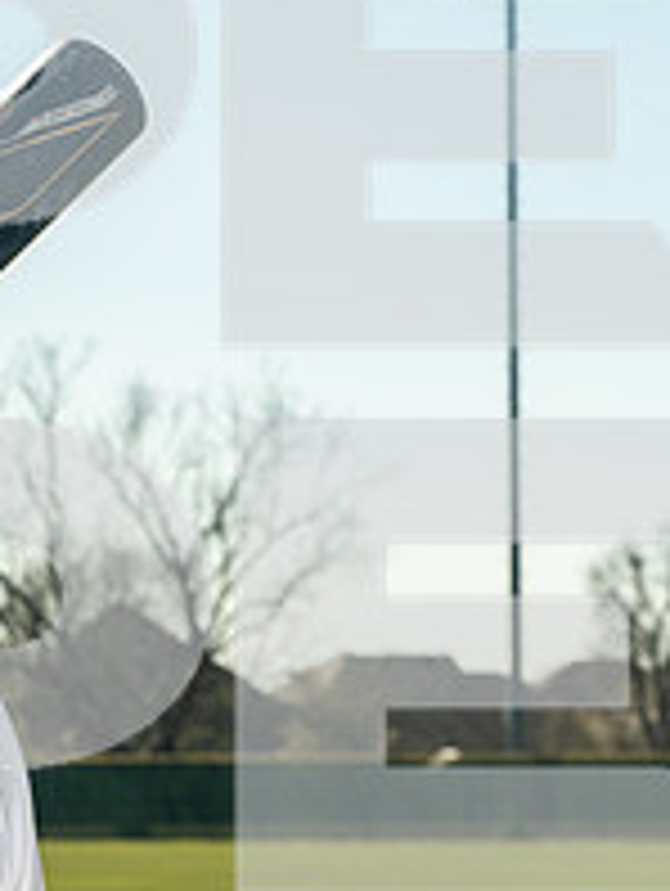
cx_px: -391
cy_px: 659
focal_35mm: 135
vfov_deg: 14.5
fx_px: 3476
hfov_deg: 10.6
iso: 500
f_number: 7.1
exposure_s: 1/200
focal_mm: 48
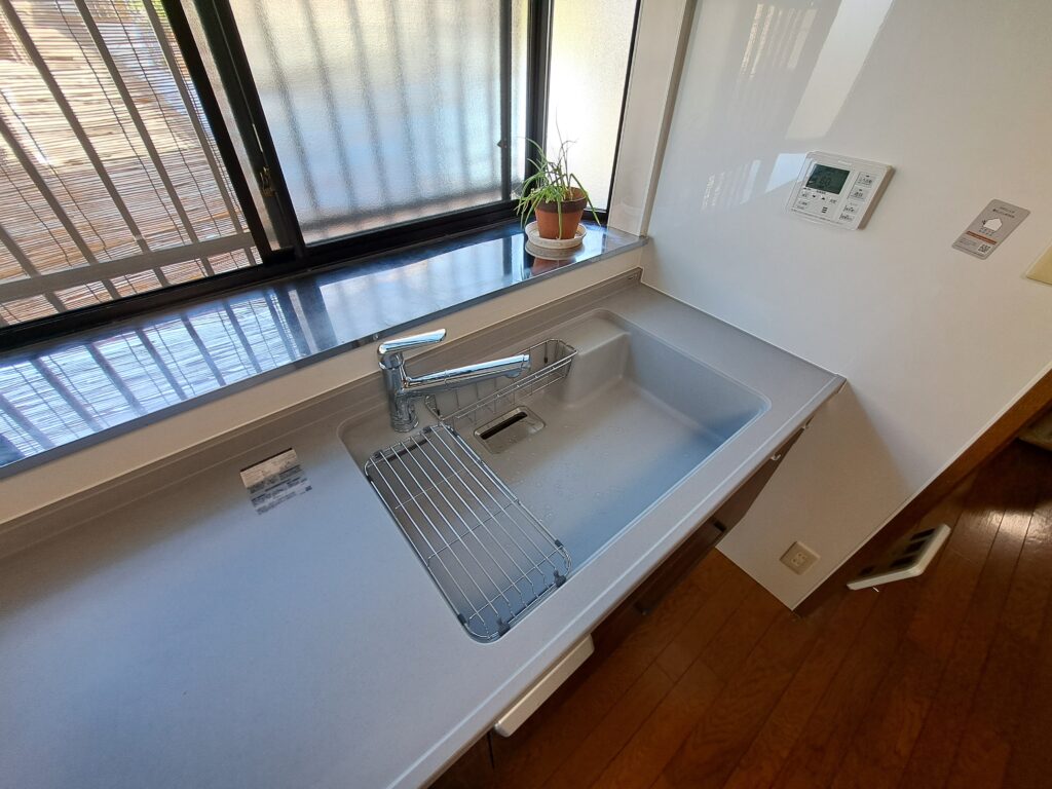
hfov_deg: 106.2
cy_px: 394
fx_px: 395
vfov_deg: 89.9
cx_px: 526
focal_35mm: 13
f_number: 2.2
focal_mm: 1.74
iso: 50
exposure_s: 1/50
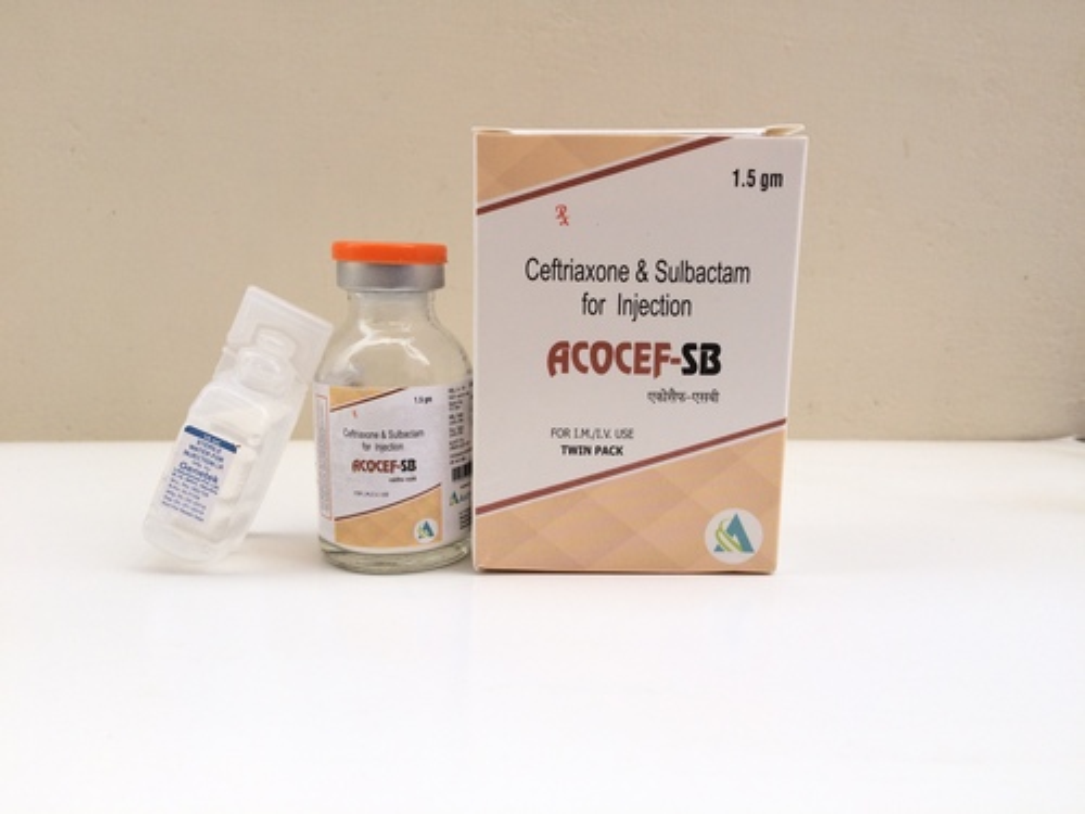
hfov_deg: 61.7
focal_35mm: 29
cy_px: 407
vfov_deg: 48.2
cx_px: 542
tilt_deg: -7.5
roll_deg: -1.8
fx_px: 909
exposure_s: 1/1208
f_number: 2.2
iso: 32
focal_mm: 4.15
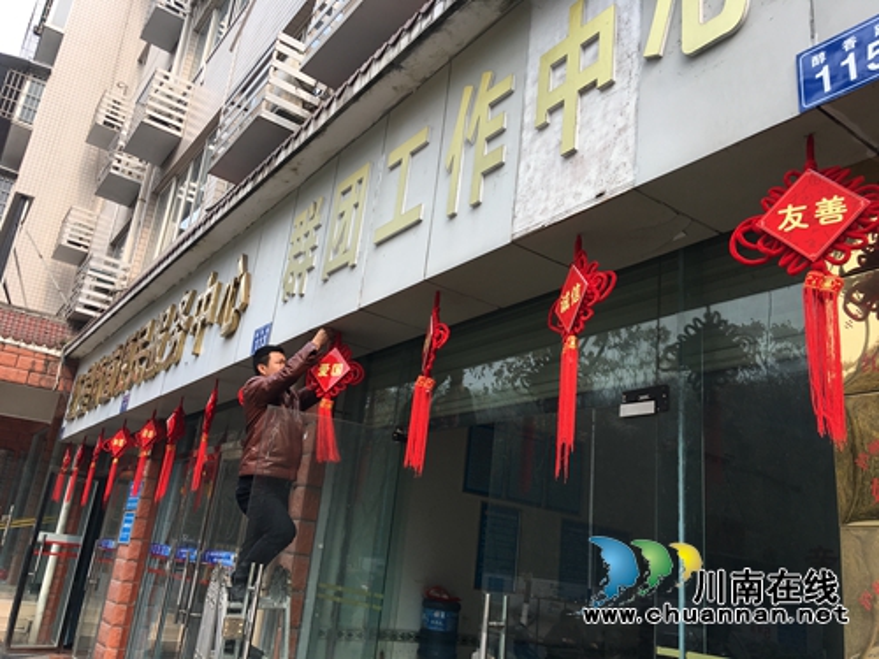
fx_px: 736
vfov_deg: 48.2
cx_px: 440
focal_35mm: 29
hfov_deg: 61.7
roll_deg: -6.8
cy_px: 330
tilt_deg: +19.1
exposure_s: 1/342
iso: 25
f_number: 2.2
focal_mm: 4.15
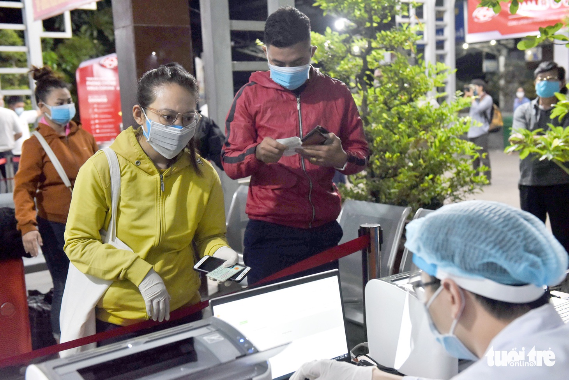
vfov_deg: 29.9
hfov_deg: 43.6
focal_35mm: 45
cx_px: 284
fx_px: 712
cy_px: 190
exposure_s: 1/125
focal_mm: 45
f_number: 5
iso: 2500
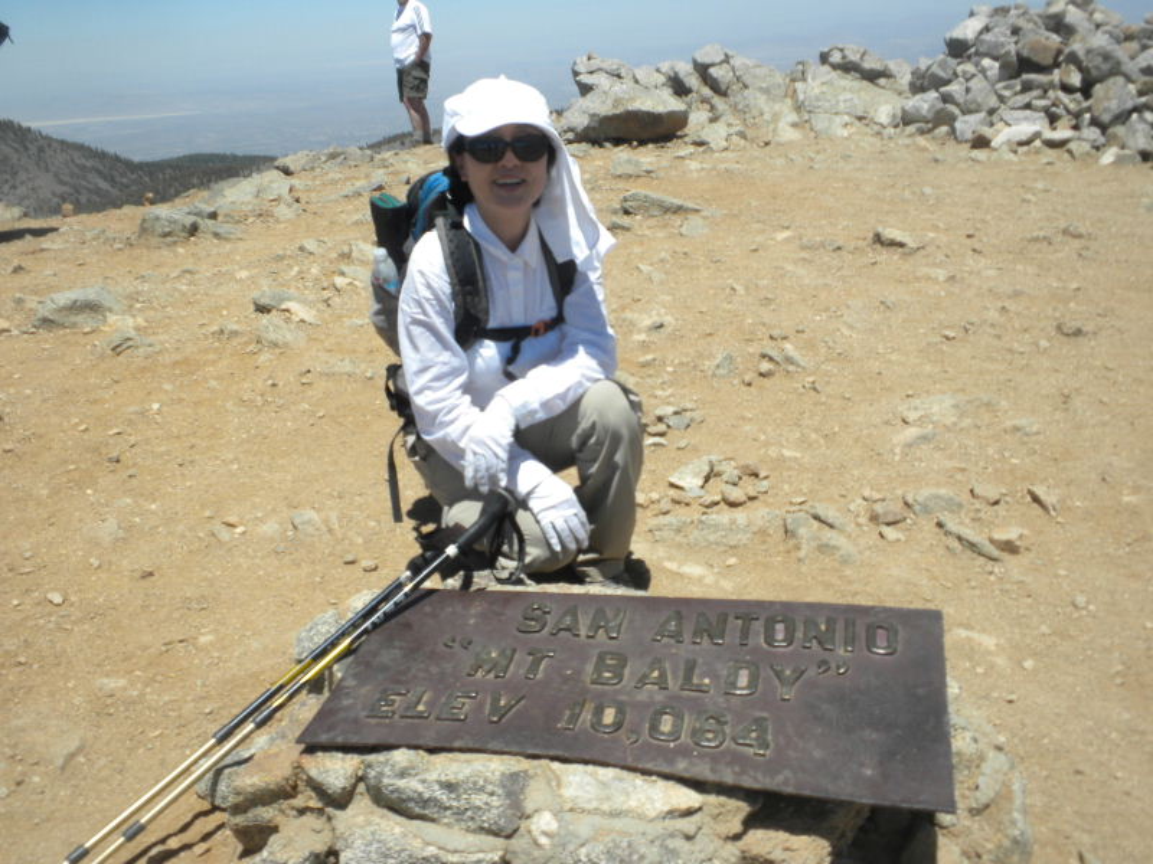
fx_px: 1232
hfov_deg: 50.1
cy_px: 432
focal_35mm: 37
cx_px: 576
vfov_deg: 38.7
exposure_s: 1/127
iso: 64
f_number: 10
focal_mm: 6.6
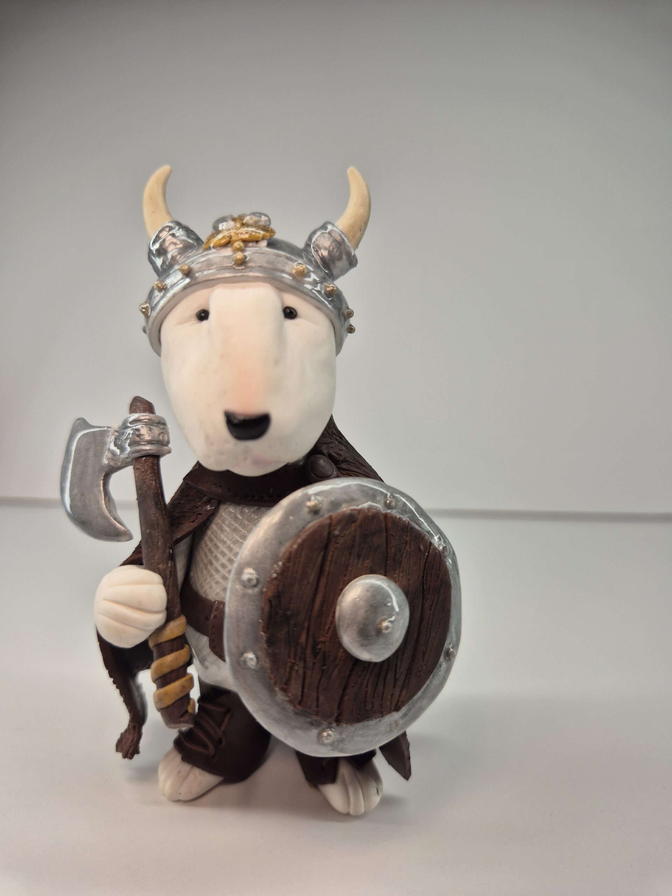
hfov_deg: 58.9
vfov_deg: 73.9
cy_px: 448
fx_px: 595
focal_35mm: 23
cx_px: 336
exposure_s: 1/92
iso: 25
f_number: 1.8
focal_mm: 5.4
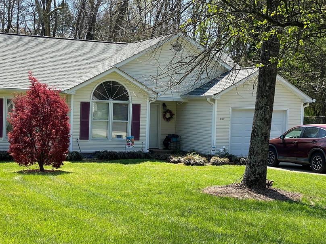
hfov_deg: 29.4
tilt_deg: +0.2
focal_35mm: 66
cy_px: 140
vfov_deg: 22.2
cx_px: 148
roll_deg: -2.1
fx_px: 621
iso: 20
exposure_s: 1/716
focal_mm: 6
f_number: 2
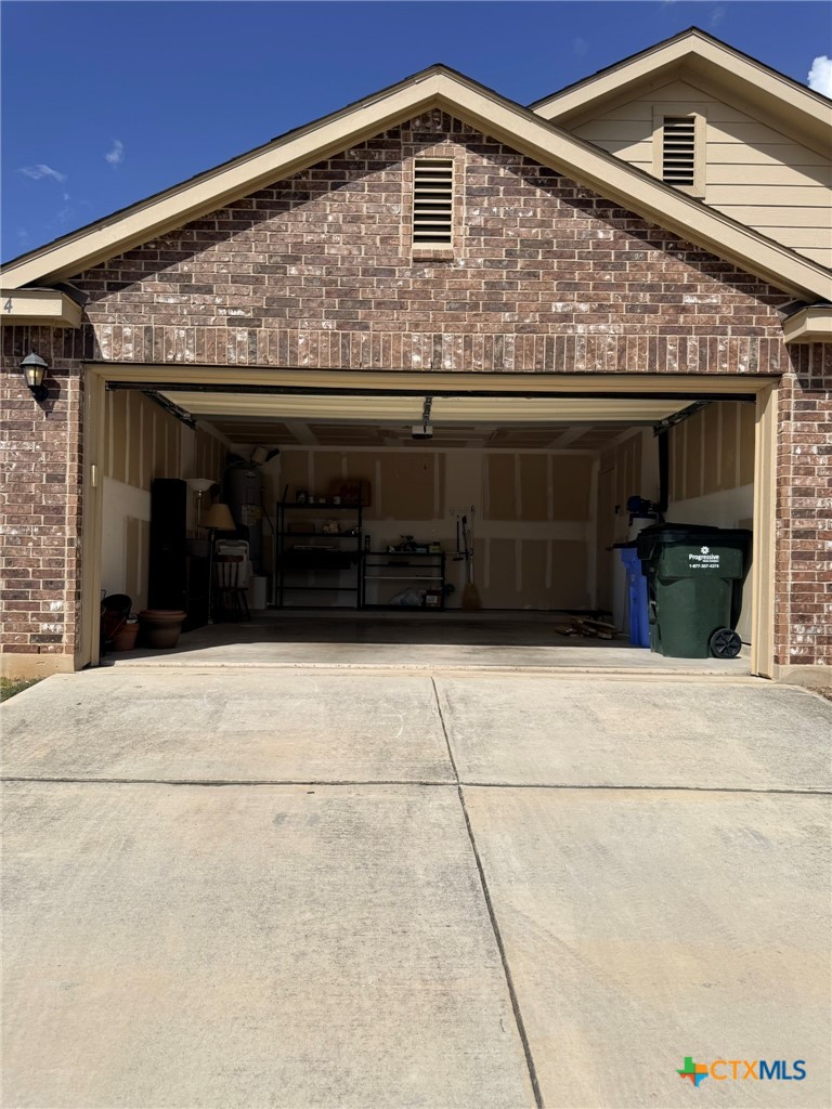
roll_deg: -1.5
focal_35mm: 24
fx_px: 769
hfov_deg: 56.8
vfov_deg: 71.6
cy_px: 554
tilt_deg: +1.6
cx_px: 416
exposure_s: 1/9091
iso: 80
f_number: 1.78
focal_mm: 6.76
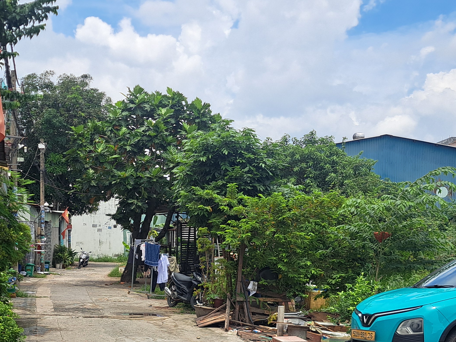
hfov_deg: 35.9
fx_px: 698
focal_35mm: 53
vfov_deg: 27.0
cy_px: 273
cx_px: 160
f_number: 1.8
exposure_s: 1/1842
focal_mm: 5.23
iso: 50
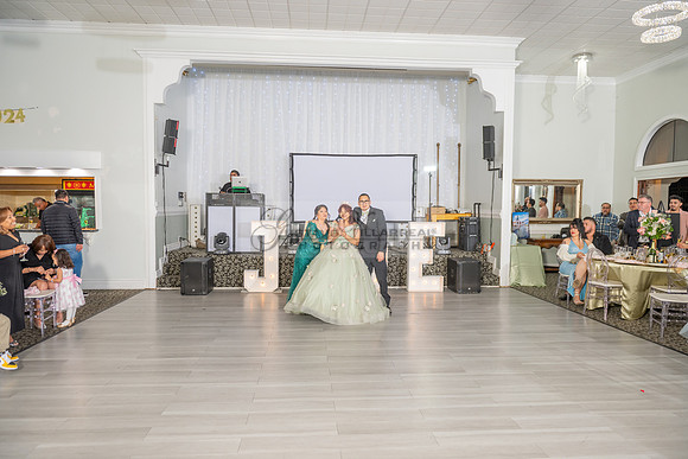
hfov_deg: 73.7
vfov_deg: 53.2
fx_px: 459
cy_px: 230
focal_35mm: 24
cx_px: 344
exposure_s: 1/160
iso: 500
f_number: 3.5
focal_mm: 24
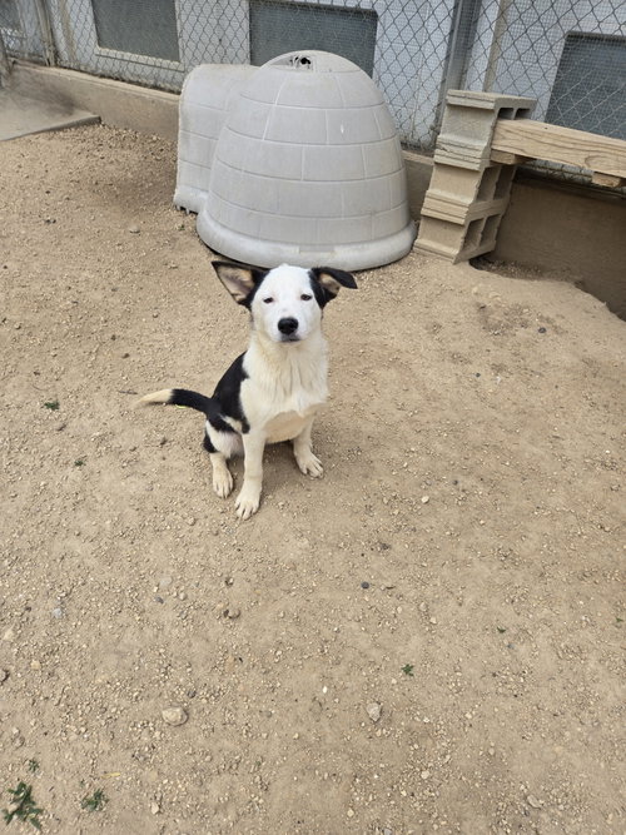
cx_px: 313
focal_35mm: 23
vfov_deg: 73.9
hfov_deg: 58.9
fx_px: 555
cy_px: 418
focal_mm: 5.4
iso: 25
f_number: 1.8
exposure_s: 1/2000
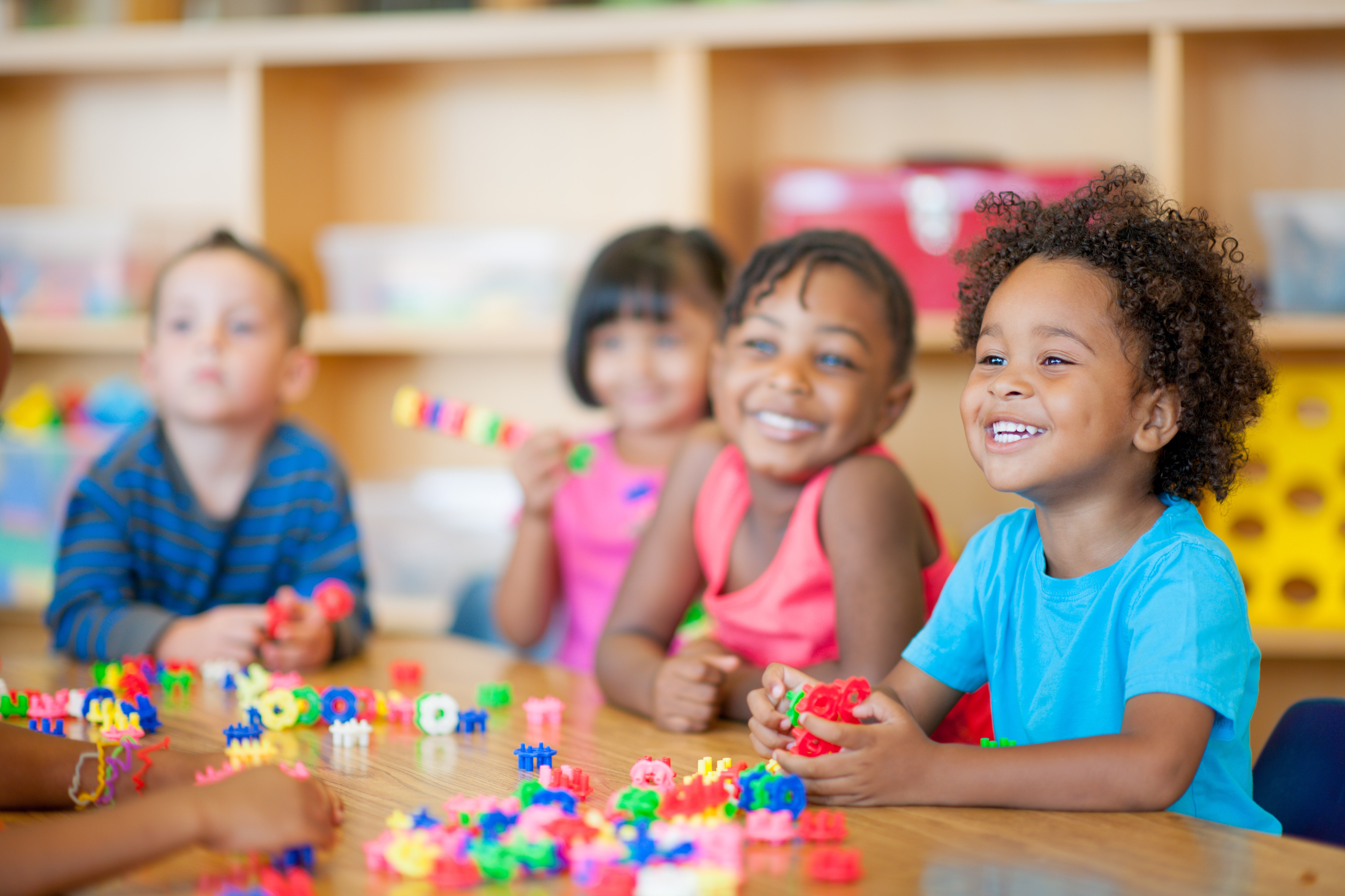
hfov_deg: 23.9
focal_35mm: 85
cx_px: 672
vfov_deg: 16.1
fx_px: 3175
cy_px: 448
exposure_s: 1/100
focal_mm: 85
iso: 100
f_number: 1.4
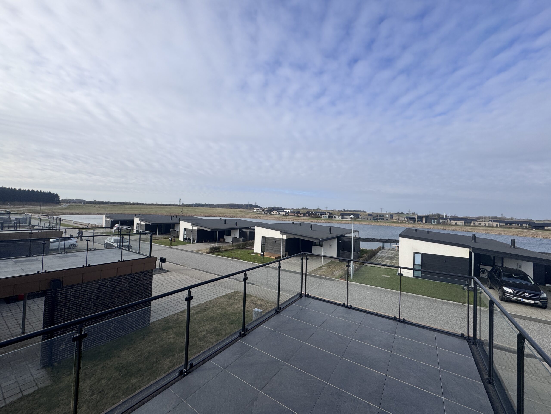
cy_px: 207
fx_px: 223
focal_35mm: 14
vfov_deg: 85.7
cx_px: 276
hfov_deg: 102.1
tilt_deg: +1.9
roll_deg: -2.4
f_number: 2.2
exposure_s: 1/2208
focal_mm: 2.22
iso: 50
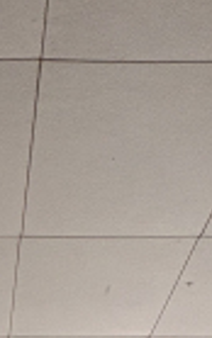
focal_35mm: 71
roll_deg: -0.1
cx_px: -32
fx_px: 656
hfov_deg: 17.6
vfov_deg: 15.5
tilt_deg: -7.9
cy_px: 799
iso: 200
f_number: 2.2
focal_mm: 2.22
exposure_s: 1/70
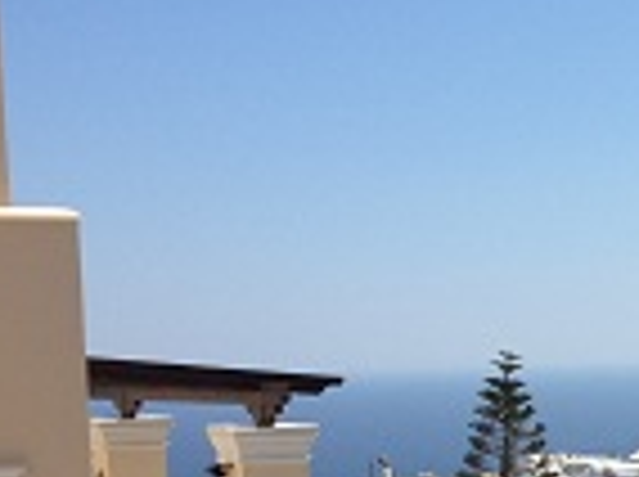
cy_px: 608
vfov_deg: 11.9
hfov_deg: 15.9
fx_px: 2230
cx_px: 684
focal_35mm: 121
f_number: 2.4
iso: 64
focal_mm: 4.28
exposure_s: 1/1905
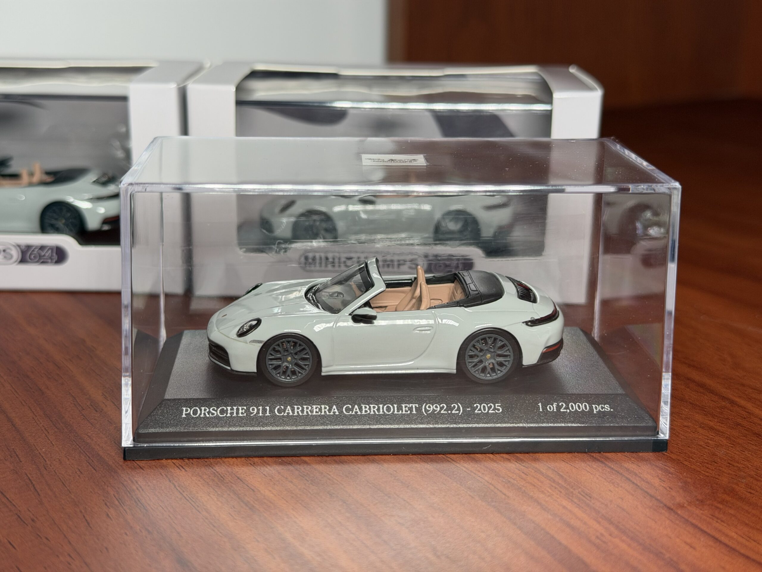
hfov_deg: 39.7
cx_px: 381
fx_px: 1057
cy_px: 286
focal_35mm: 48
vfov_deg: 30.3
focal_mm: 6.76
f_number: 1.78
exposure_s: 1/121
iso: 80
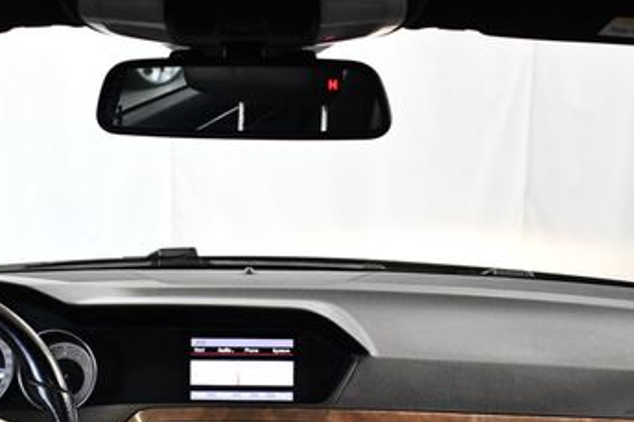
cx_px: 243
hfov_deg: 30.0
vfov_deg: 20.1
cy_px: 341
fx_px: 1179
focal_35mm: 67
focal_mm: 18
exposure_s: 1/125
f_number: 3.5
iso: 2500
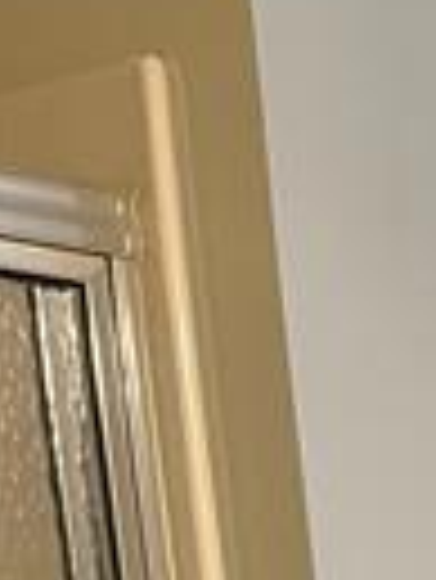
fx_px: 2599
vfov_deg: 10.7
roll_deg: +1.4
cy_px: 1448
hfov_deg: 8.2
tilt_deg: -14.6
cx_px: 1277
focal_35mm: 155
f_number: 1.6
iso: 200
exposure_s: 1/60
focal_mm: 5.1
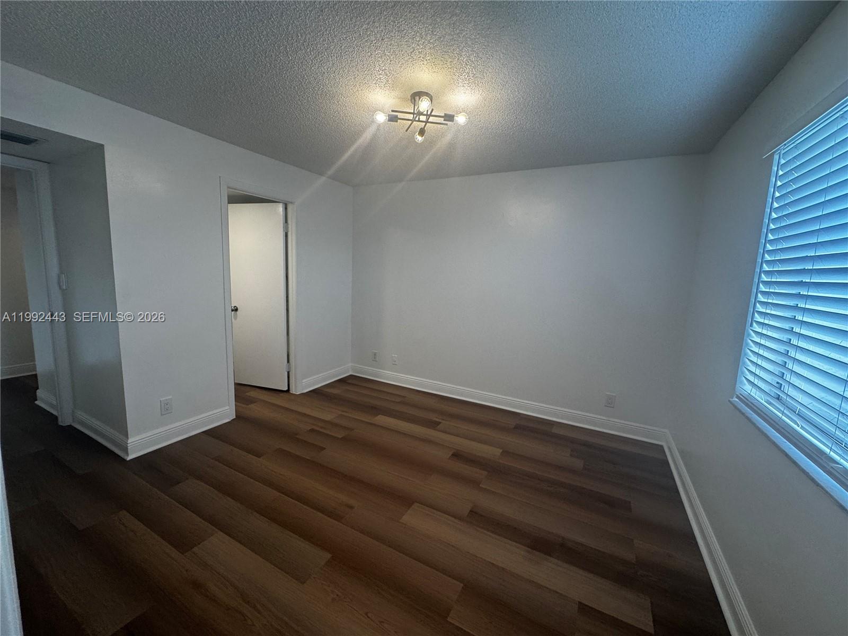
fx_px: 343
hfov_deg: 102.1
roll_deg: -3.0
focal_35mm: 14
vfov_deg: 85.7
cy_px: 318
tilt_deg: -8.8
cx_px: 424
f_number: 2.2
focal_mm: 2.22
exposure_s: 1/120
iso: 160
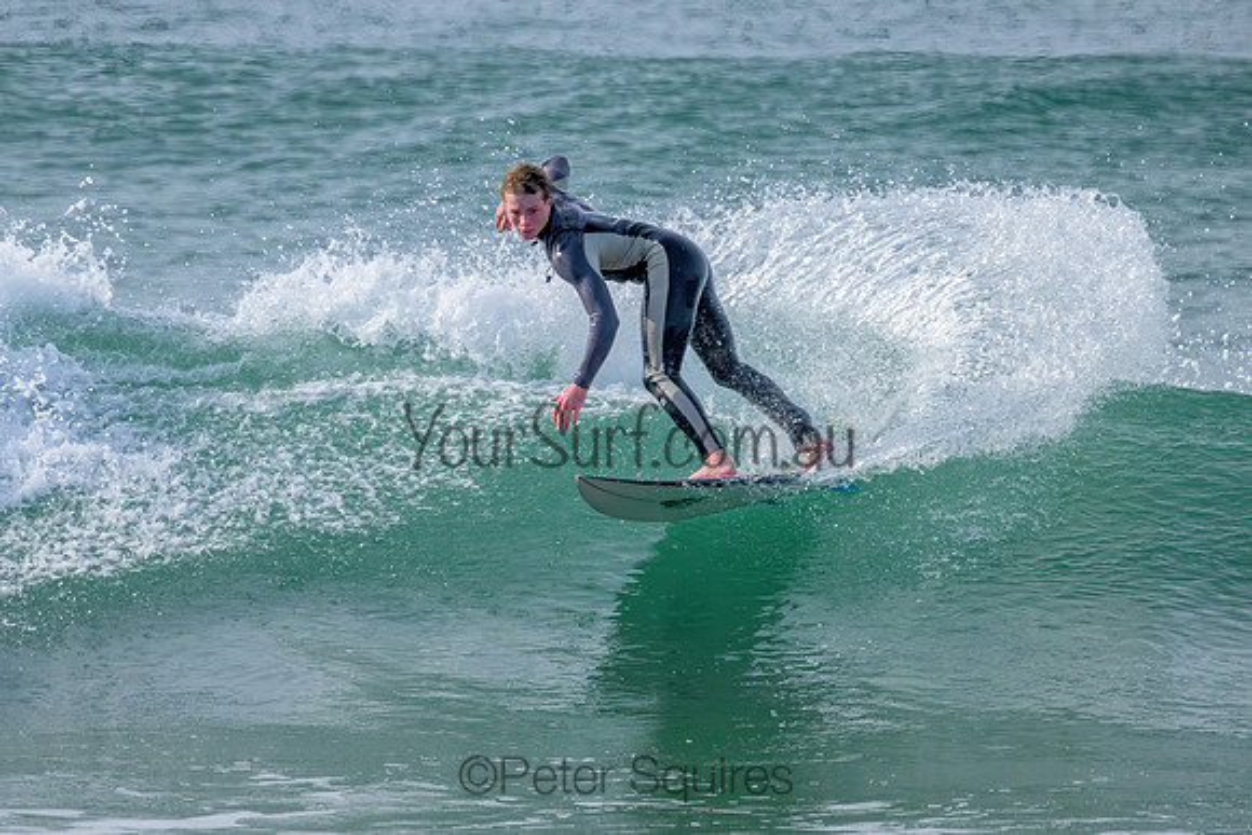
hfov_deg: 1.9
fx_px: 38290
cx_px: 568
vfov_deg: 1.2
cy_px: 347
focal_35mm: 1101
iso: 1400
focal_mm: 800
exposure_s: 1/2000
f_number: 11
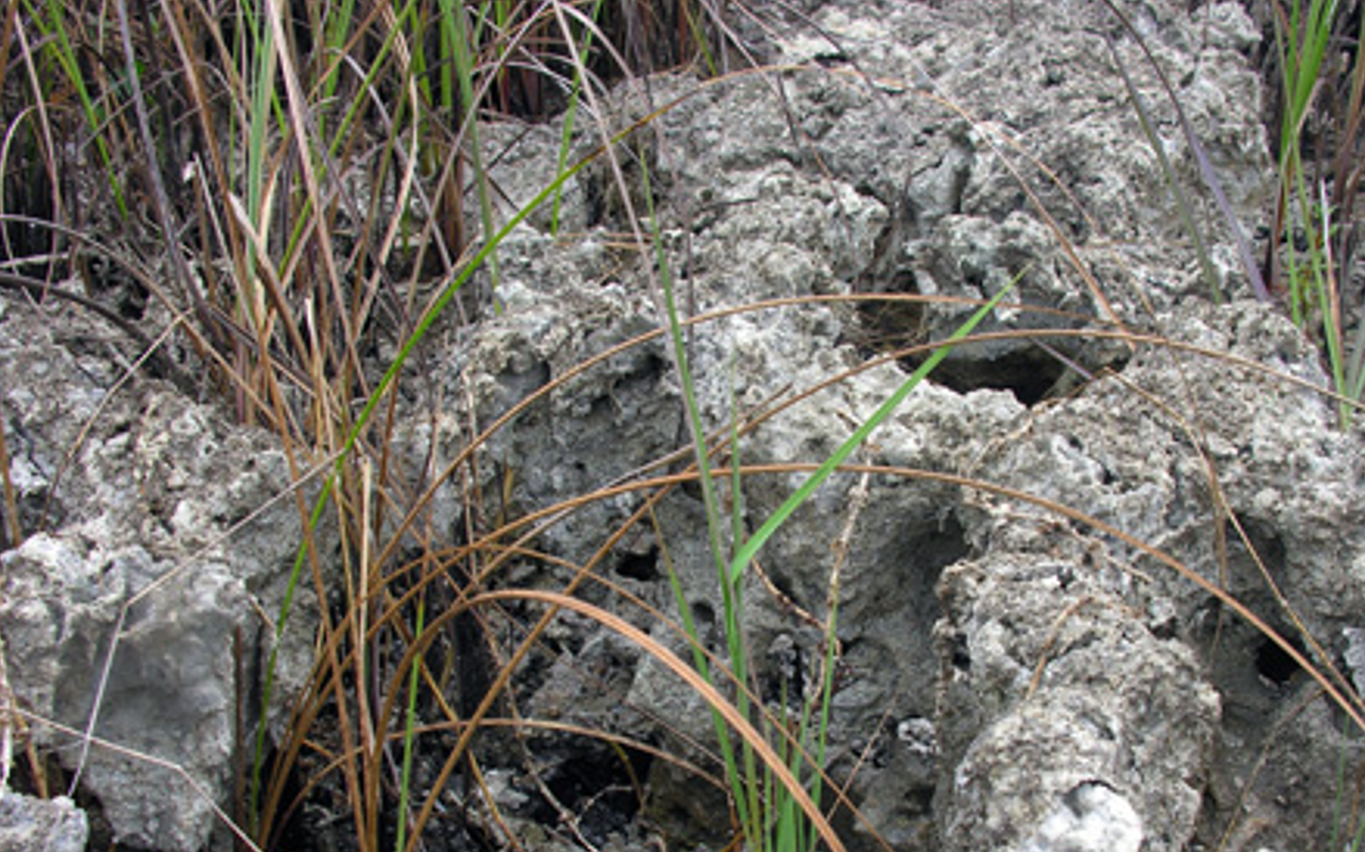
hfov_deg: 43.4
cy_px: 606
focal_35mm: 46
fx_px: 1711
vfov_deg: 27.7
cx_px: 762
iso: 50
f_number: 4.5
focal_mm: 8.9
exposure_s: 1/100
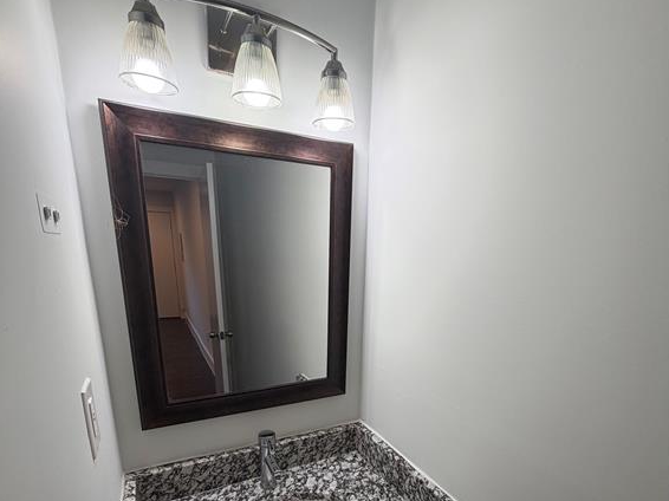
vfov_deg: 65.9
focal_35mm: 19
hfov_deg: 84.7
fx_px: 367
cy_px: 352
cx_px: 337
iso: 100
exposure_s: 1/120
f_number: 2.2
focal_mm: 2.22
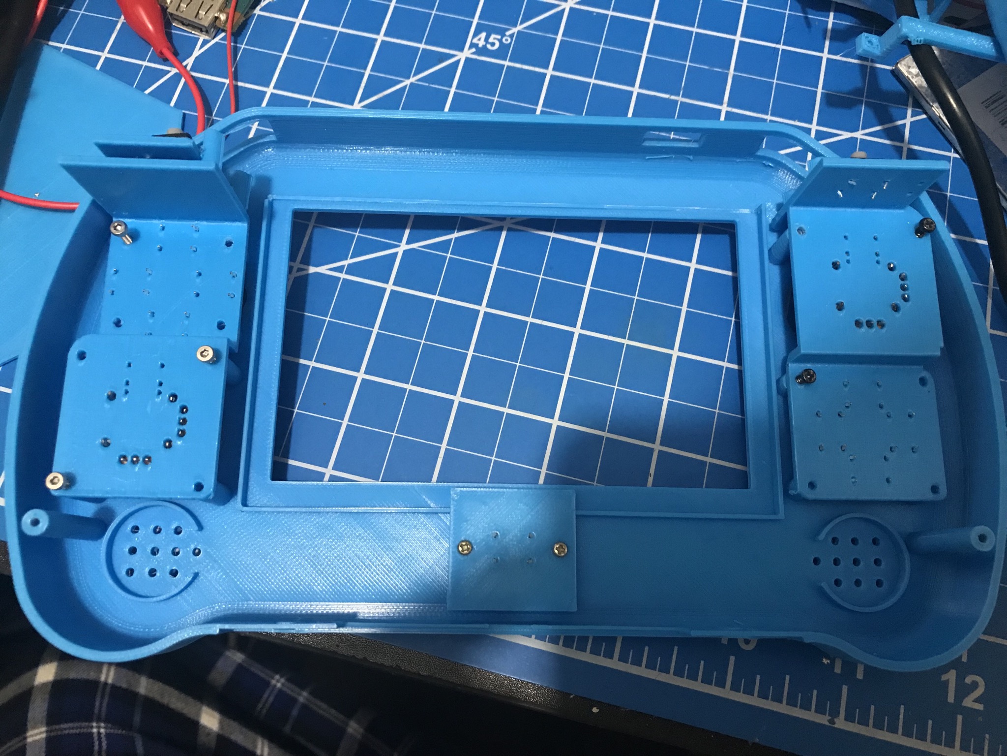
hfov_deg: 63.4
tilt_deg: -71.5
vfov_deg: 49.7
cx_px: 504
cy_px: 378
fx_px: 815
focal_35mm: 28
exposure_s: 1/15
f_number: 1.8
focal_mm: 3.99
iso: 100
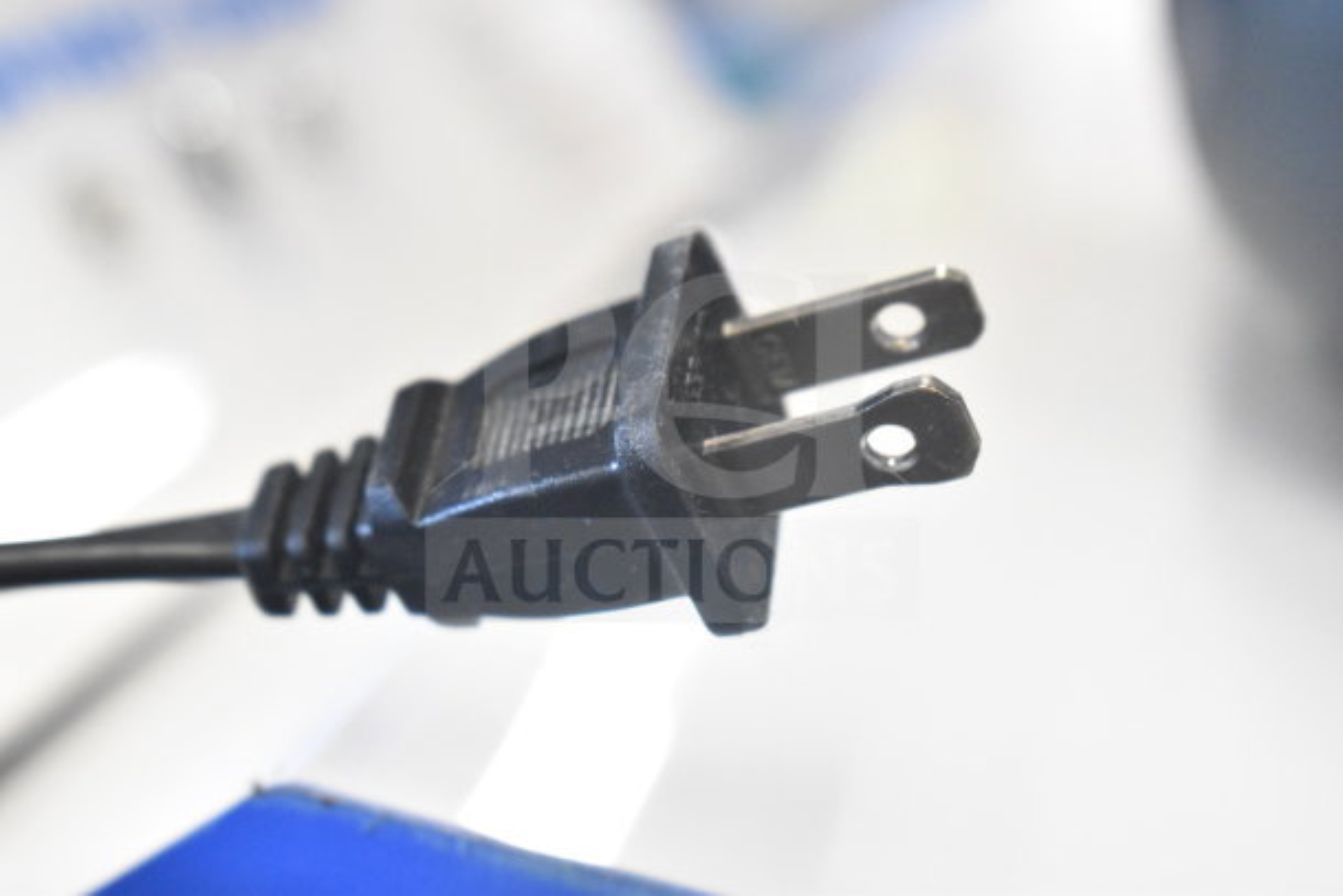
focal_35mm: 82
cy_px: 448
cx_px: 672
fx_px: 3078
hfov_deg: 24.6
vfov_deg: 16.6
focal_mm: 55
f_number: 5.6
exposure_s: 1/100
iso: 7200
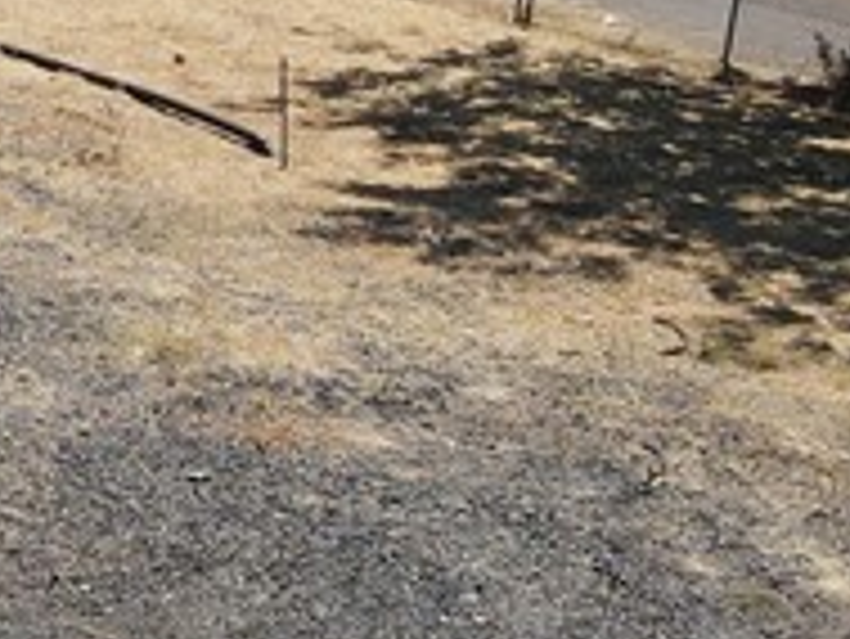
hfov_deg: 14.3
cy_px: -94
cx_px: -360
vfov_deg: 11.2
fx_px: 3194
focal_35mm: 130
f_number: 2.8
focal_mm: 4.5
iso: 100
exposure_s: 1/725
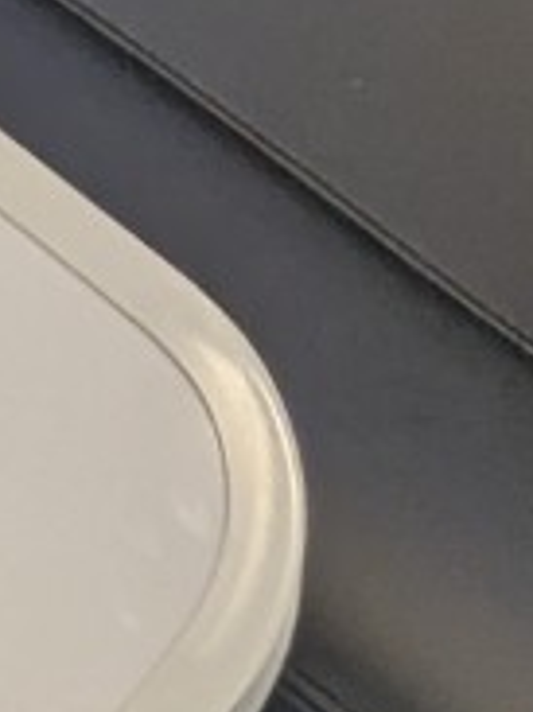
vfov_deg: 13.4
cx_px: -196
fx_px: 2508
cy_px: -805
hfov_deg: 11.7
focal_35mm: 122
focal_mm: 2.35
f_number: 2.2
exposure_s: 1/91.7
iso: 127
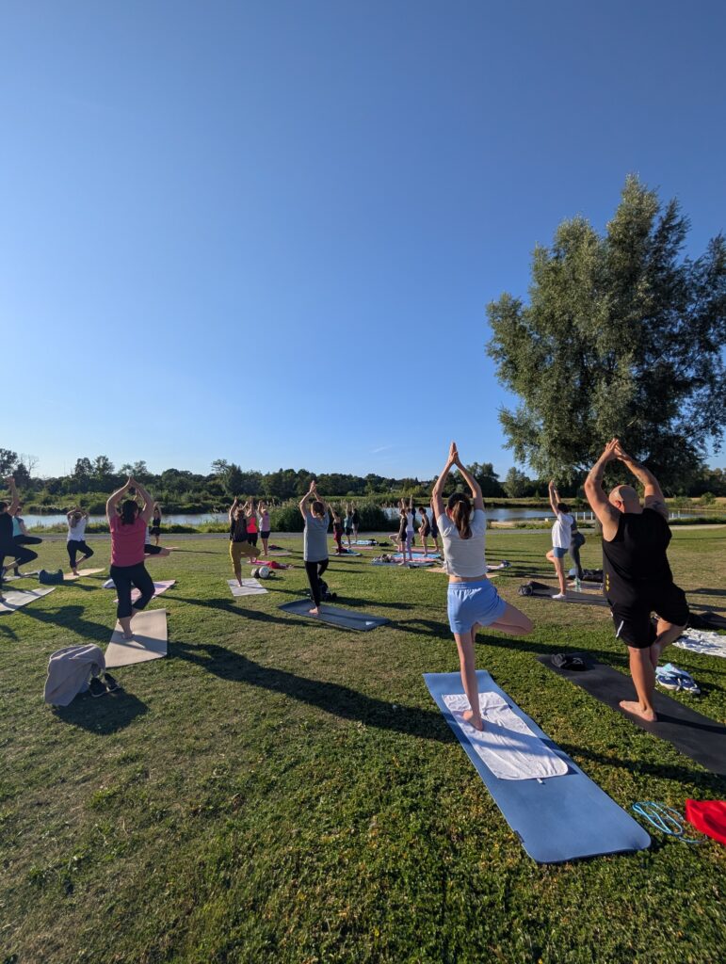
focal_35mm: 12
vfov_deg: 110.5
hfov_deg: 94.6
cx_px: 363
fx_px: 335
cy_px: 482
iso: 54
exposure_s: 1/3906
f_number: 1.7
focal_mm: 2.02
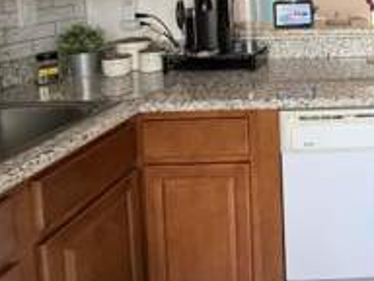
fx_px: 378
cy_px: -2
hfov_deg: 42.9
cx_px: 397
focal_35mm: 35
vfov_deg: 36.5
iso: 320
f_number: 2.2
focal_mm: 2.22
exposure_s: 1/94
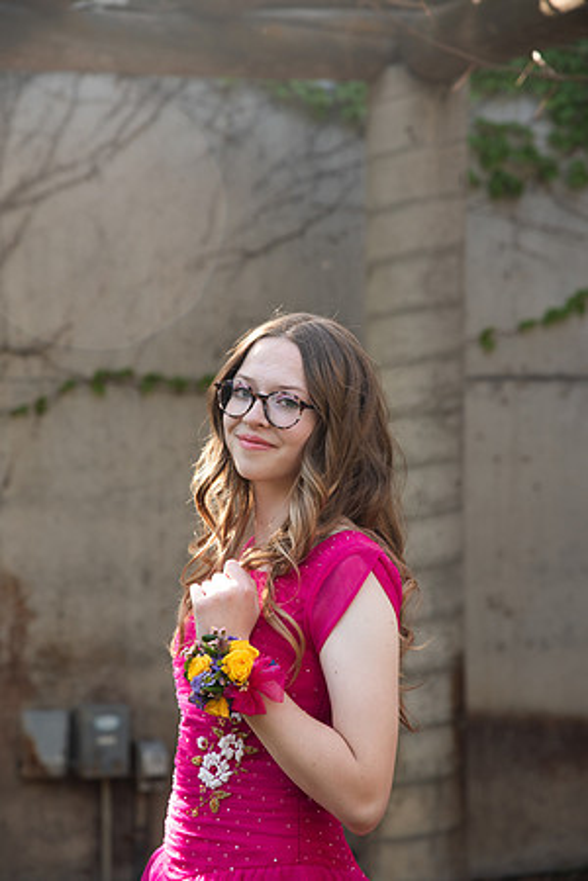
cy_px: 440
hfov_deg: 11.4
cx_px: 294
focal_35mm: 120
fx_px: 2940
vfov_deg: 17.1
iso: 400
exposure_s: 1/160
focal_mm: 120
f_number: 5.6
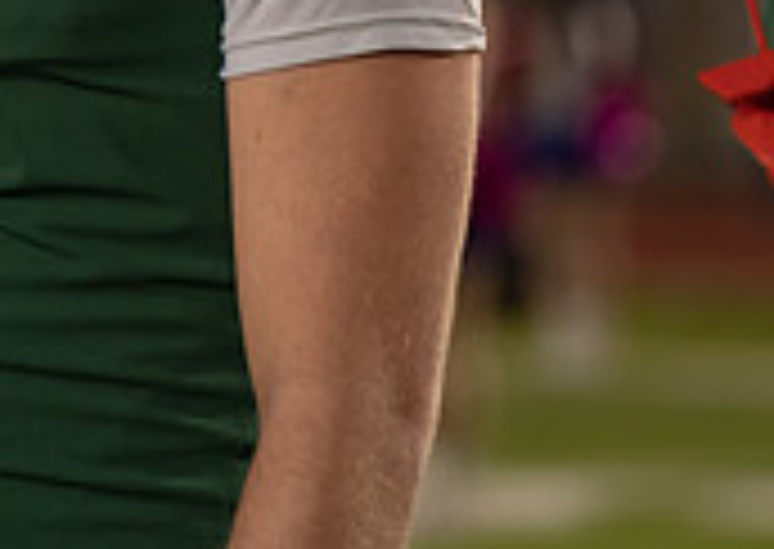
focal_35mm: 450
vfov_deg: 3.2
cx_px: -174
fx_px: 9869
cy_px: -411
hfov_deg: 4.5
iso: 500
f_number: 2.8
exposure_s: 1/320
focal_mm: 117
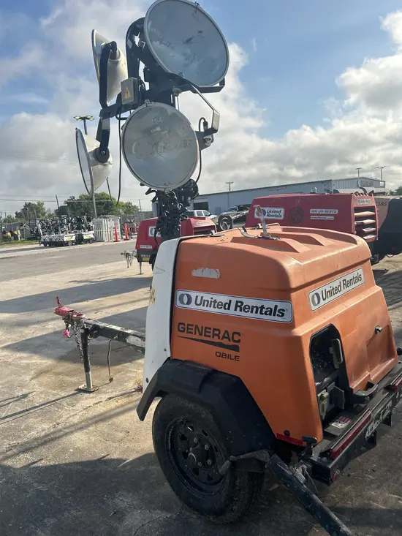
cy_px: 268
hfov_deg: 53.1
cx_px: 201
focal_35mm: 26
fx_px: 402
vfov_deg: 67.3
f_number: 1.5
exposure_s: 1/4115
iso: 50
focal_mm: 5.7
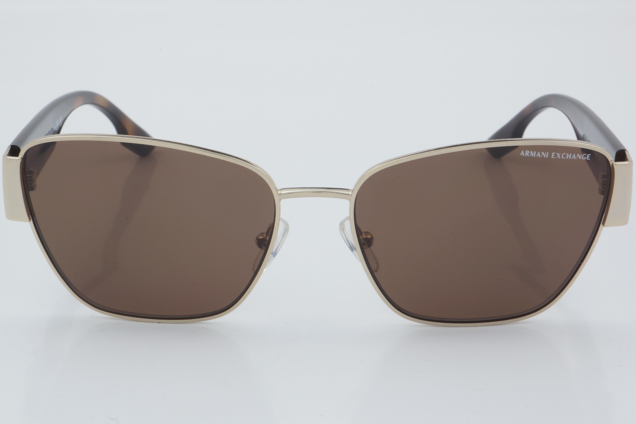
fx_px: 1475
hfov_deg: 24.3
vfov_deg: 16.4
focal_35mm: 84
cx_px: 316
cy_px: 213
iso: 100
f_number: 32
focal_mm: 55
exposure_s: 1/4
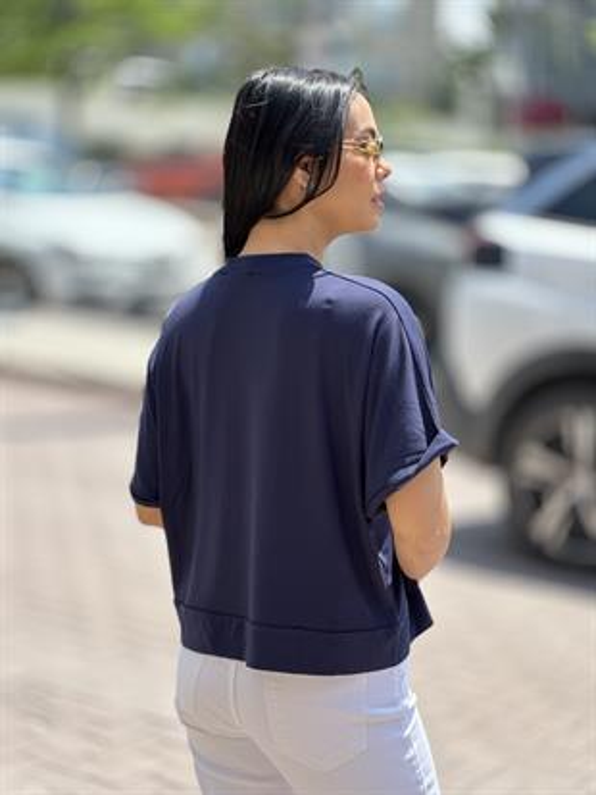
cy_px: 398
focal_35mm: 77
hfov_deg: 19.1
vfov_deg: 25.3
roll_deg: -0.5
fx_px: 1767
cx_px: 298
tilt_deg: -6.0
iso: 25
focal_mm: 9
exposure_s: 1/308
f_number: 2.8
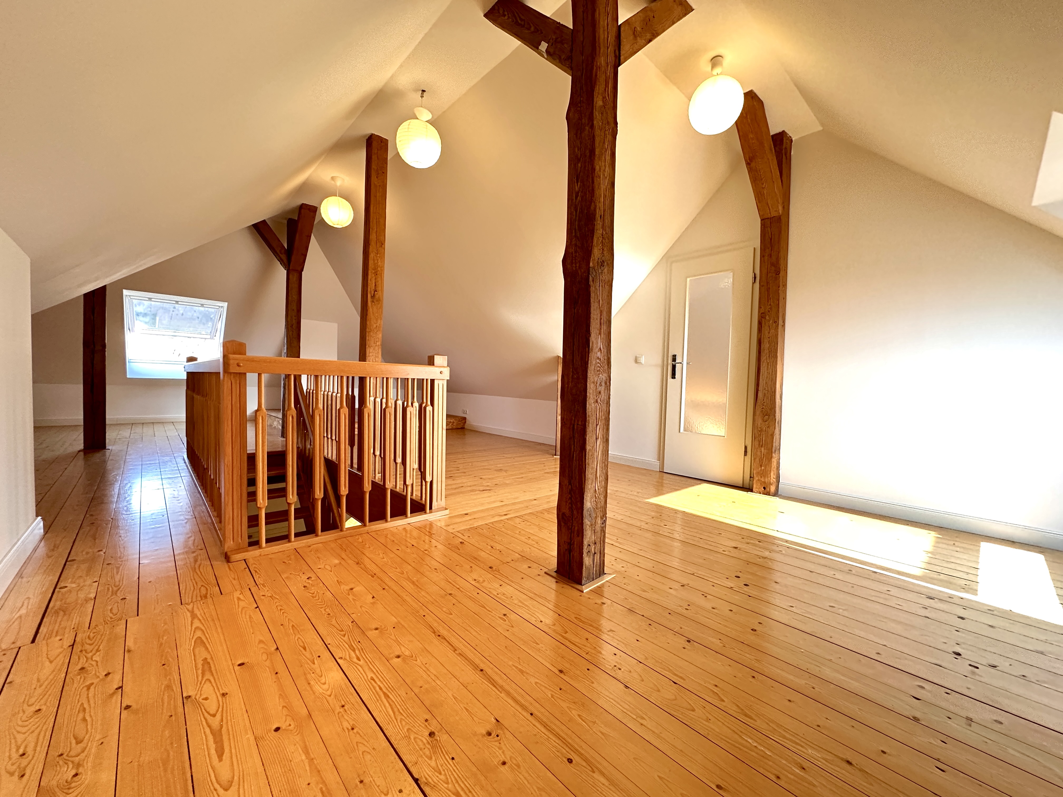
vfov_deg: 85.7
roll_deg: -1.6
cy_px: 398
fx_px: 430
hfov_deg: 102.1
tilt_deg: -2.3
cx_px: 532
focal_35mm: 14
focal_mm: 2.22
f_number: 2.2
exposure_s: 1/99
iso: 250
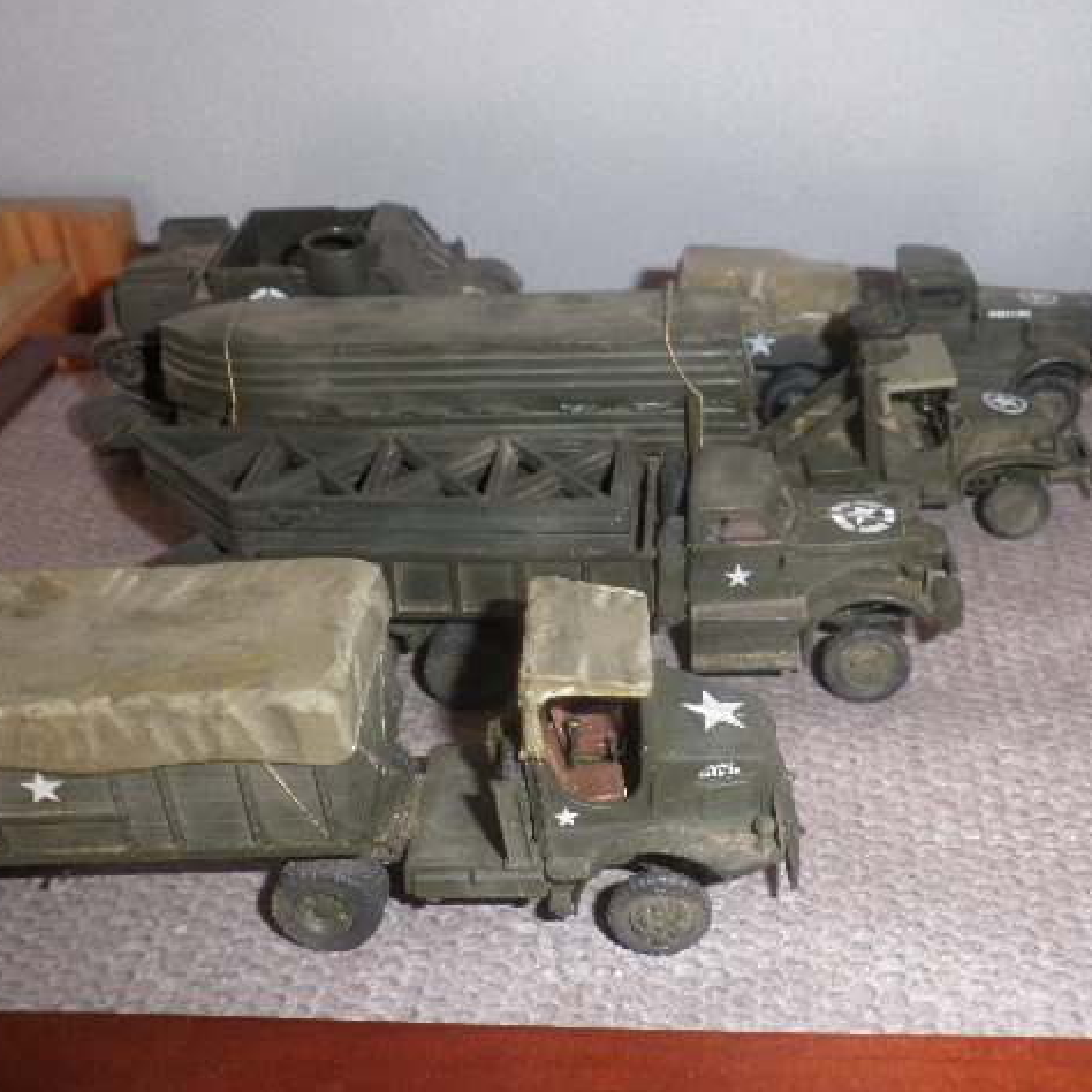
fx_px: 1535
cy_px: 544
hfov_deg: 39.1
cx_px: 629
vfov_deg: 39.2
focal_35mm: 43
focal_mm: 6.3
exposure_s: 1/30
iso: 160
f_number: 3.5
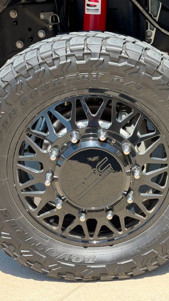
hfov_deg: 17.2
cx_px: 108
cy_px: 150
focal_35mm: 70
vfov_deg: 30.2
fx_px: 558
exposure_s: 1/975
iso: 100
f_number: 1.78
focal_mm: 6.76
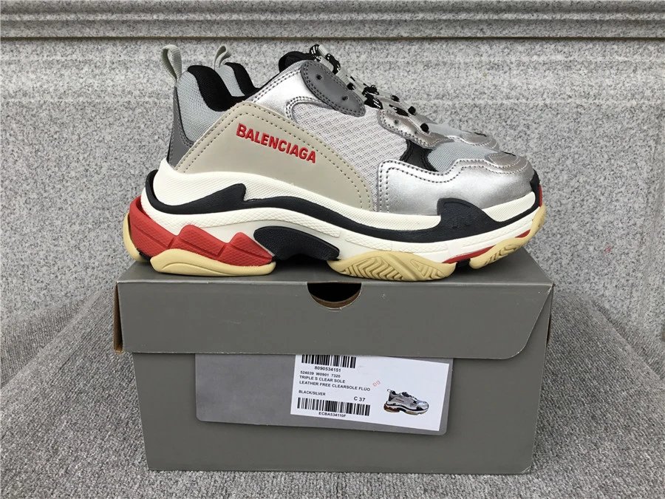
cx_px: 332
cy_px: 250
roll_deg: +0.6
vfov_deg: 45.4
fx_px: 596
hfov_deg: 58.4
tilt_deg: -18.2
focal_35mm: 31
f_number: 2.4
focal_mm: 3.3
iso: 32
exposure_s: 1/100
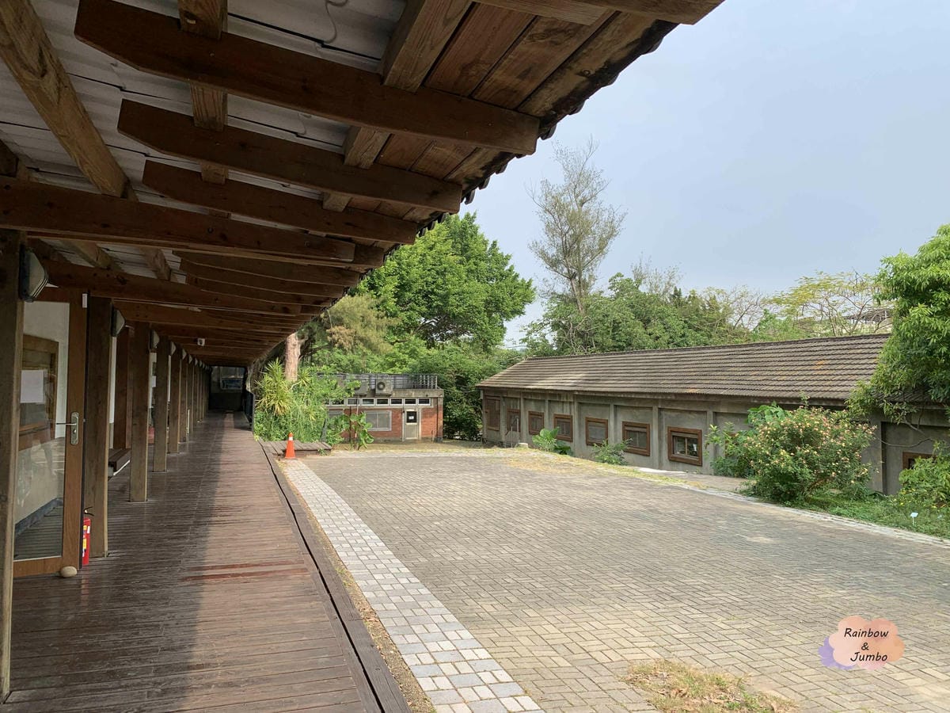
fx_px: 714
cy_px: 356
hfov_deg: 67.3
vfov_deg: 53.1
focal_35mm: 26
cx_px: 475
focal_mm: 4.25
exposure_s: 1/919
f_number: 1.8
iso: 25
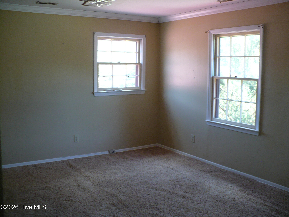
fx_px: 309
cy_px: 108
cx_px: 144
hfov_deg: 50.1
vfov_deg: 38.7
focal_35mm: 37
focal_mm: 6.1
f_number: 2.8
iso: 125
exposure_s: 1/30
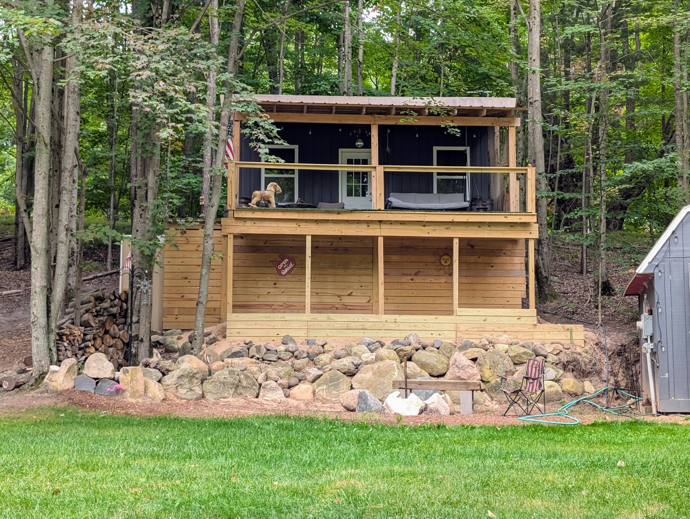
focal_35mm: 49
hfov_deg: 38.9
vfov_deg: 29.7
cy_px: 260
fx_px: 978
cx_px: 345
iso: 70
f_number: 1.68
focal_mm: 6.9
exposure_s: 1/109
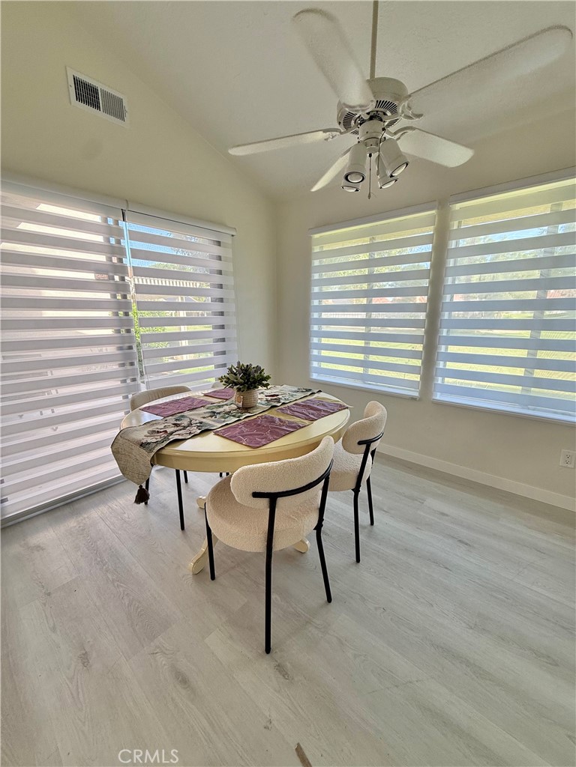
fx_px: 311
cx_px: 288
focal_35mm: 14
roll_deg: +0.2
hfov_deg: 85.7
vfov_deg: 102.1
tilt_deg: -11.8
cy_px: 384
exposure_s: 1/120
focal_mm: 2.22
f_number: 2.2
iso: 64
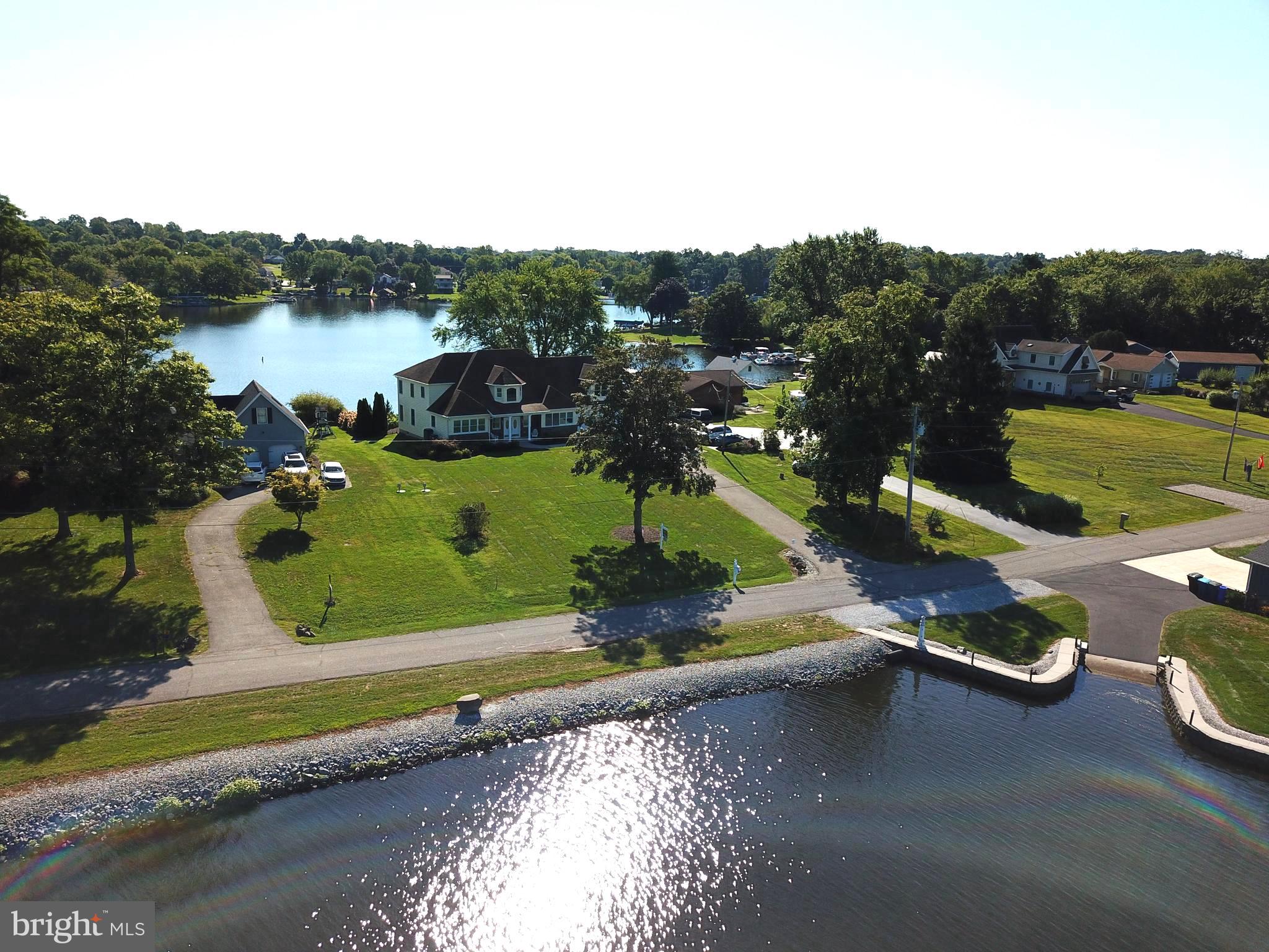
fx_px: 953
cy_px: 476
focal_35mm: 26
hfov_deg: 67.3
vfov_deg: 53.1
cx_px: 634
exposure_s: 1/1773
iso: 100
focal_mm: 4.73
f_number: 2.2
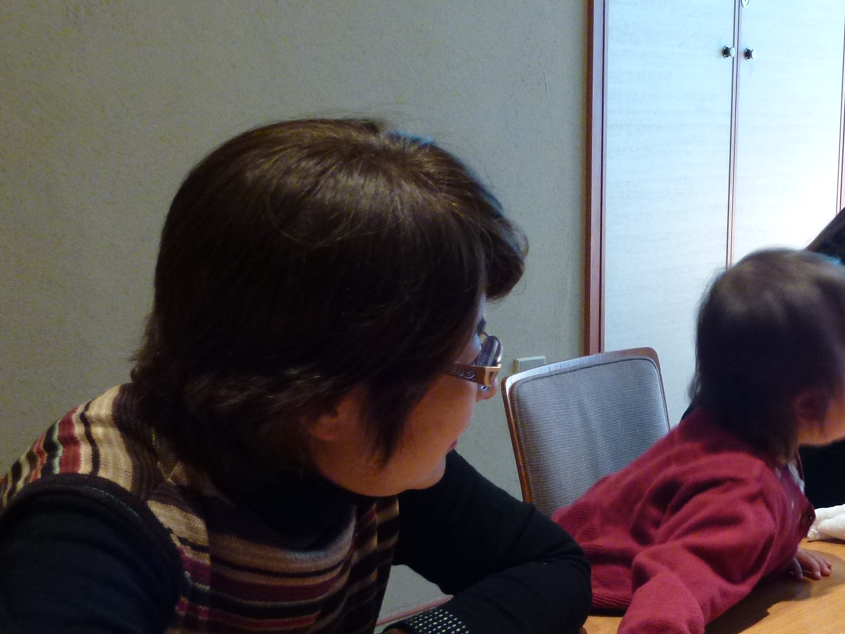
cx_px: 634
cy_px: 427
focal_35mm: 55
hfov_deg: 34.2
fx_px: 1343
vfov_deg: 26.4
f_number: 3.6
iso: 200
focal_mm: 5.9
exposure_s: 1/10
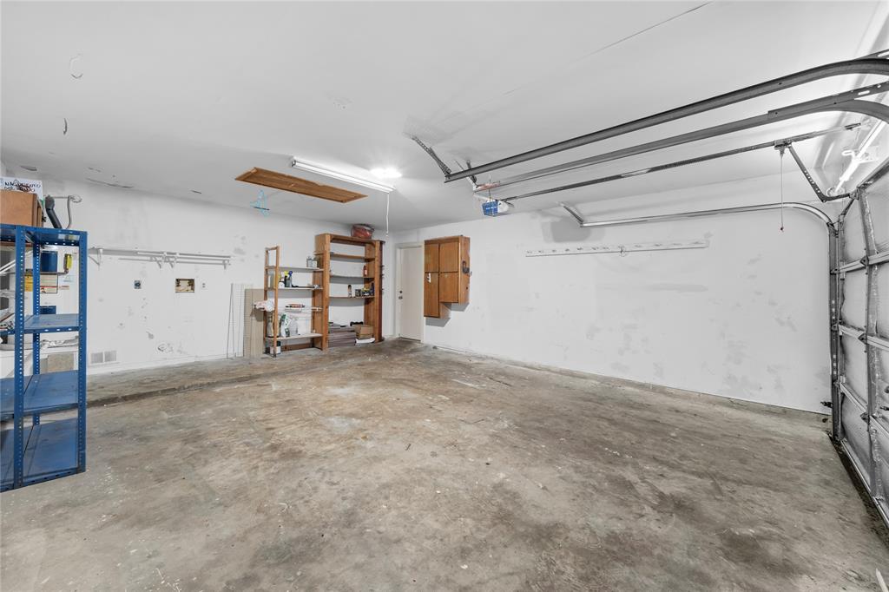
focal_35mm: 13
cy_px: 296
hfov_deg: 108.3
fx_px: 321
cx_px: 444
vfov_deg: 85.4
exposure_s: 10
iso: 200
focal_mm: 13
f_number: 8
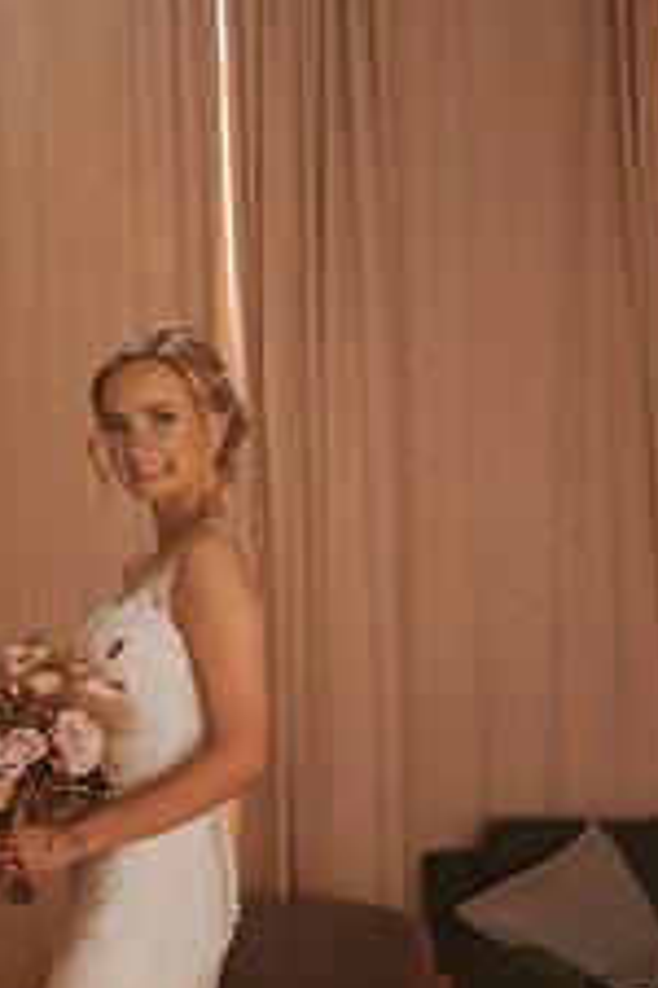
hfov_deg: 19.4
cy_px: 768
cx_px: 287
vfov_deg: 28.3
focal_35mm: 70
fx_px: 1919
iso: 320
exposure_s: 1/1600
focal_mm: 35
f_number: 1.8
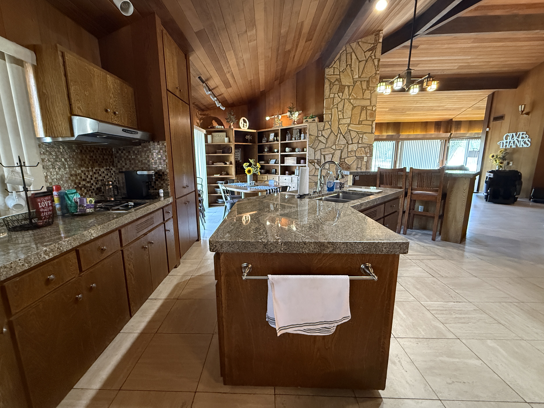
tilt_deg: -10.5
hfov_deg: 98.1
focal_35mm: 15
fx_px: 236
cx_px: 257
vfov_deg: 81.7
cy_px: 204
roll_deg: +0.7
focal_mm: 2.22
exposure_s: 1/60
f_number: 2.2
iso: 800
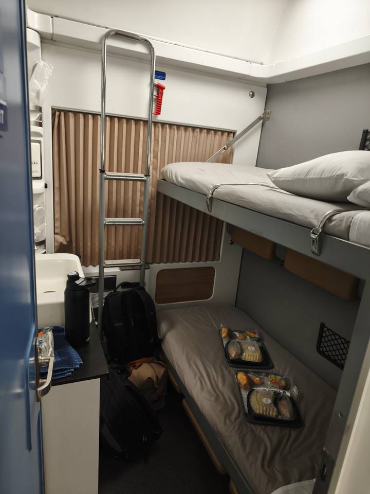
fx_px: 328
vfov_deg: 73.9
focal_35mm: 23
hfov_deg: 58.9
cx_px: 185
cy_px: 247
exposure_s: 1/33.3
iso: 1000
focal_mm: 6.06
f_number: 1.7
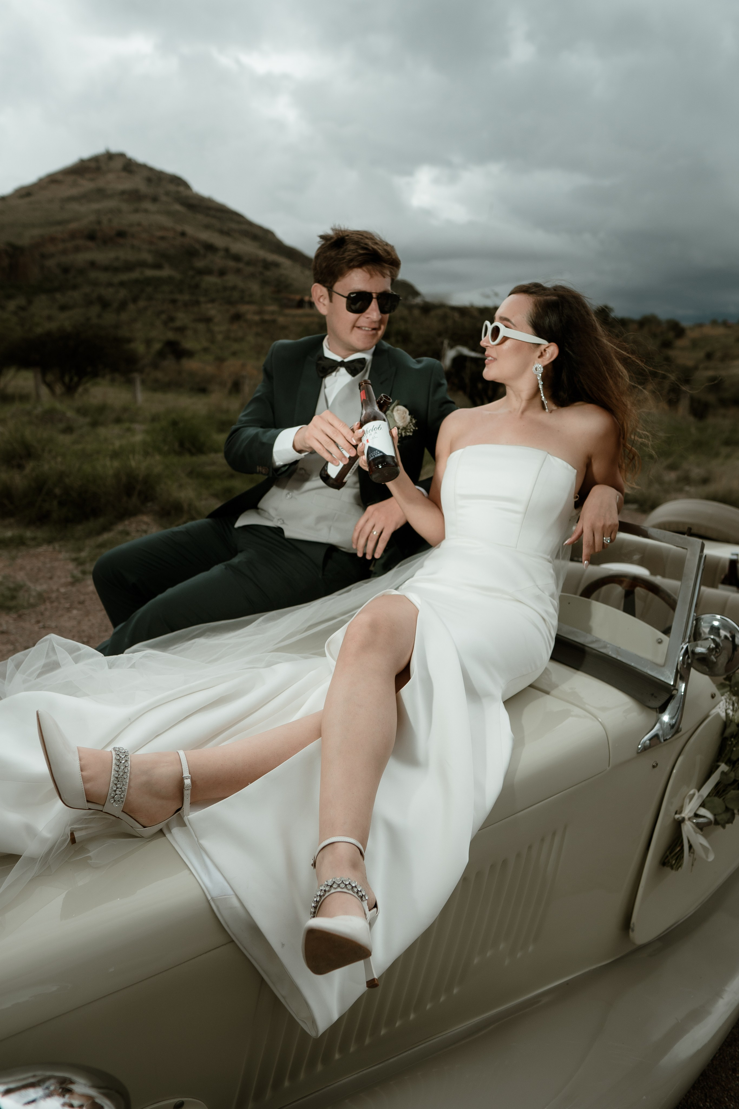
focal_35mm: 24
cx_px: 370
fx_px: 739
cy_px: 554
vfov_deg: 73.7
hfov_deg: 53.1
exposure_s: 1/400
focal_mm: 16
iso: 100
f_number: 2
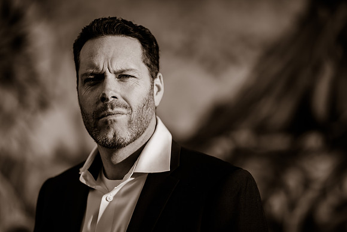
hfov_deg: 17.3
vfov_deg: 11.6
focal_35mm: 118
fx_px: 1141
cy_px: 115
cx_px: 173
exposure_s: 1/2500
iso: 250
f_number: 2
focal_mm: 105
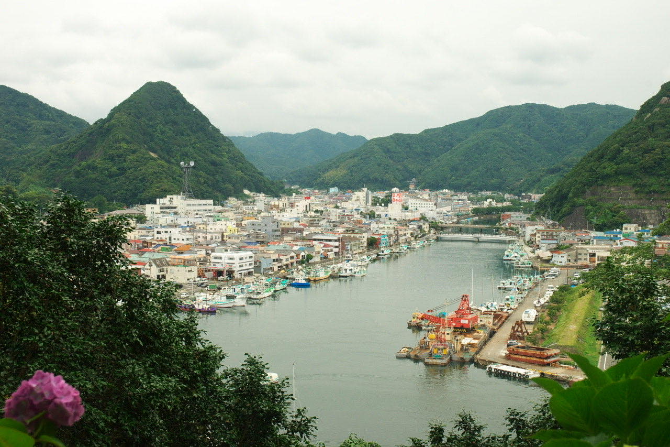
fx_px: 865
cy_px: 224
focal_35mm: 46
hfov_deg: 42.3
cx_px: 335
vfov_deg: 28.9
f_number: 11
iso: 100
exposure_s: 1/60
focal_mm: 31
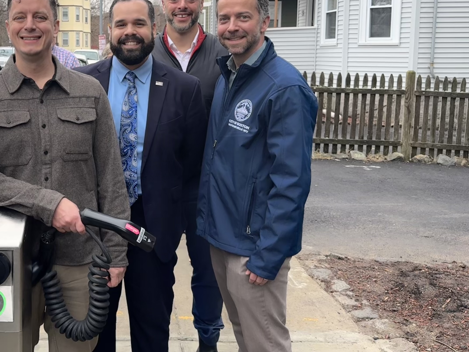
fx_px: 528
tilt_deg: -5.9
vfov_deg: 36.4
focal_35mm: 39
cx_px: 91
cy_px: 112
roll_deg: +0.2
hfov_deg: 45.4
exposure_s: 1/448
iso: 80
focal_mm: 6.76
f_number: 1.78
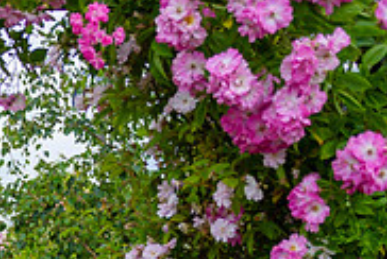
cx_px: -183
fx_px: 1034
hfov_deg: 18.8
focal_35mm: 96
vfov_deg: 13.5
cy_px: 379
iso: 200
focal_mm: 14
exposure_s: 1/1250
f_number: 2.5
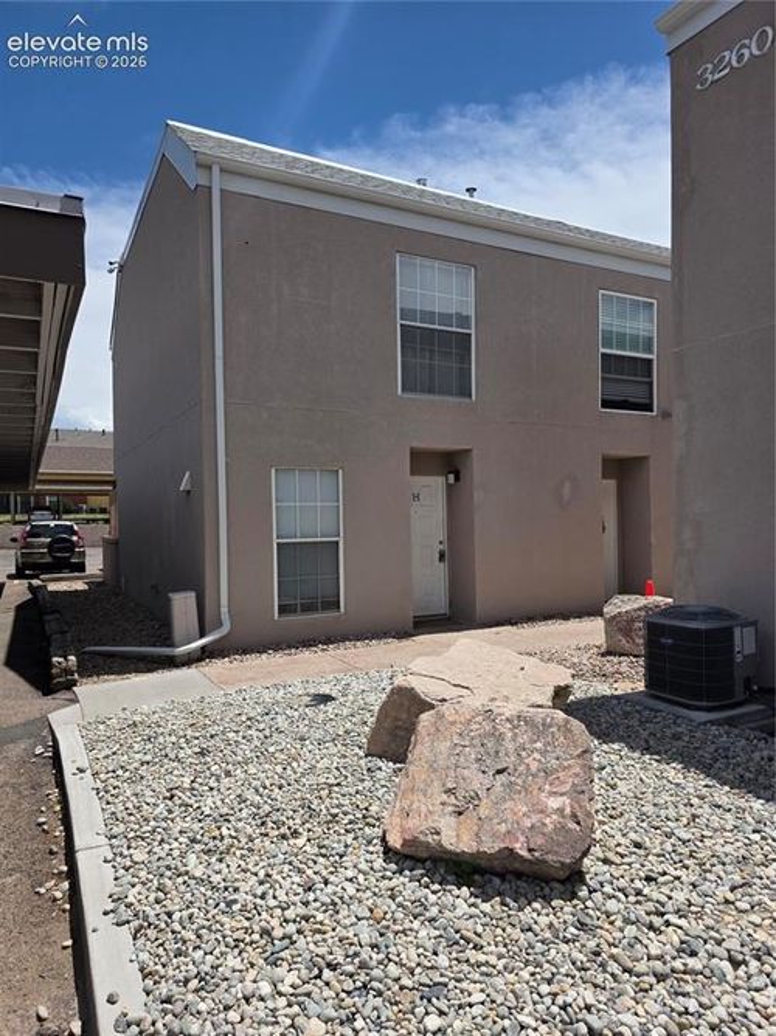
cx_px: 388
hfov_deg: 58.8
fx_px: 688
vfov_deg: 74.0
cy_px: 518
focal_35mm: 23
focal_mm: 6.3
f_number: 1.7
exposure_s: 1/7944
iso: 80
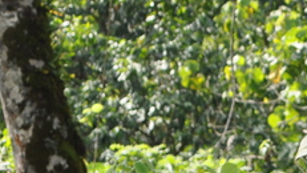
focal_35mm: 409
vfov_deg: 2.9
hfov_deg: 5.1
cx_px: 707
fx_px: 3334
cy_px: -192
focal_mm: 55
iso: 200
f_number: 6.3
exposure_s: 1/160
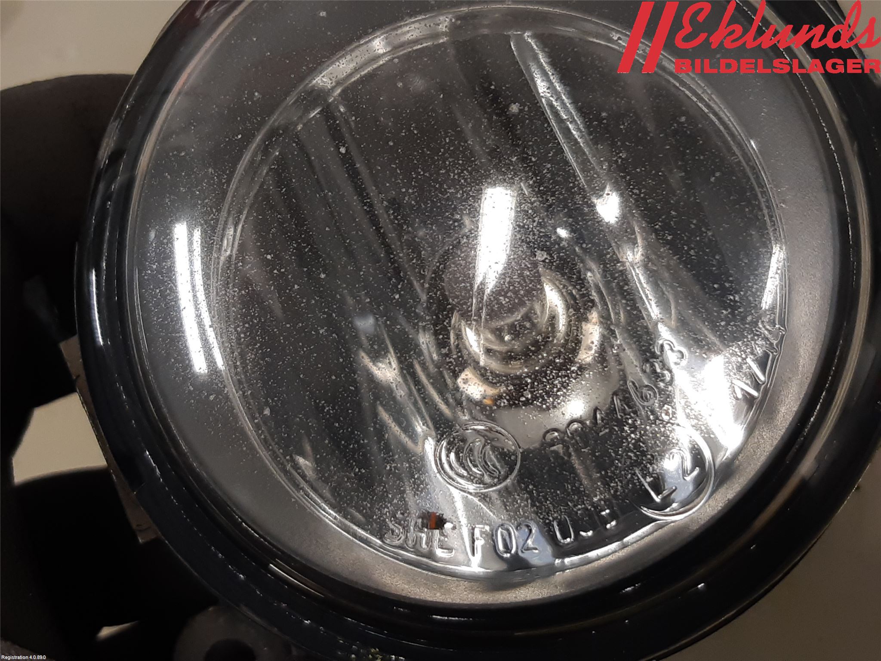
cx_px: 440
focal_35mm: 26
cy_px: 330
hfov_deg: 67.3
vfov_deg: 53.1
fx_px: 662
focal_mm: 3.93
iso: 80
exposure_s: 1/50
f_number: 1.7
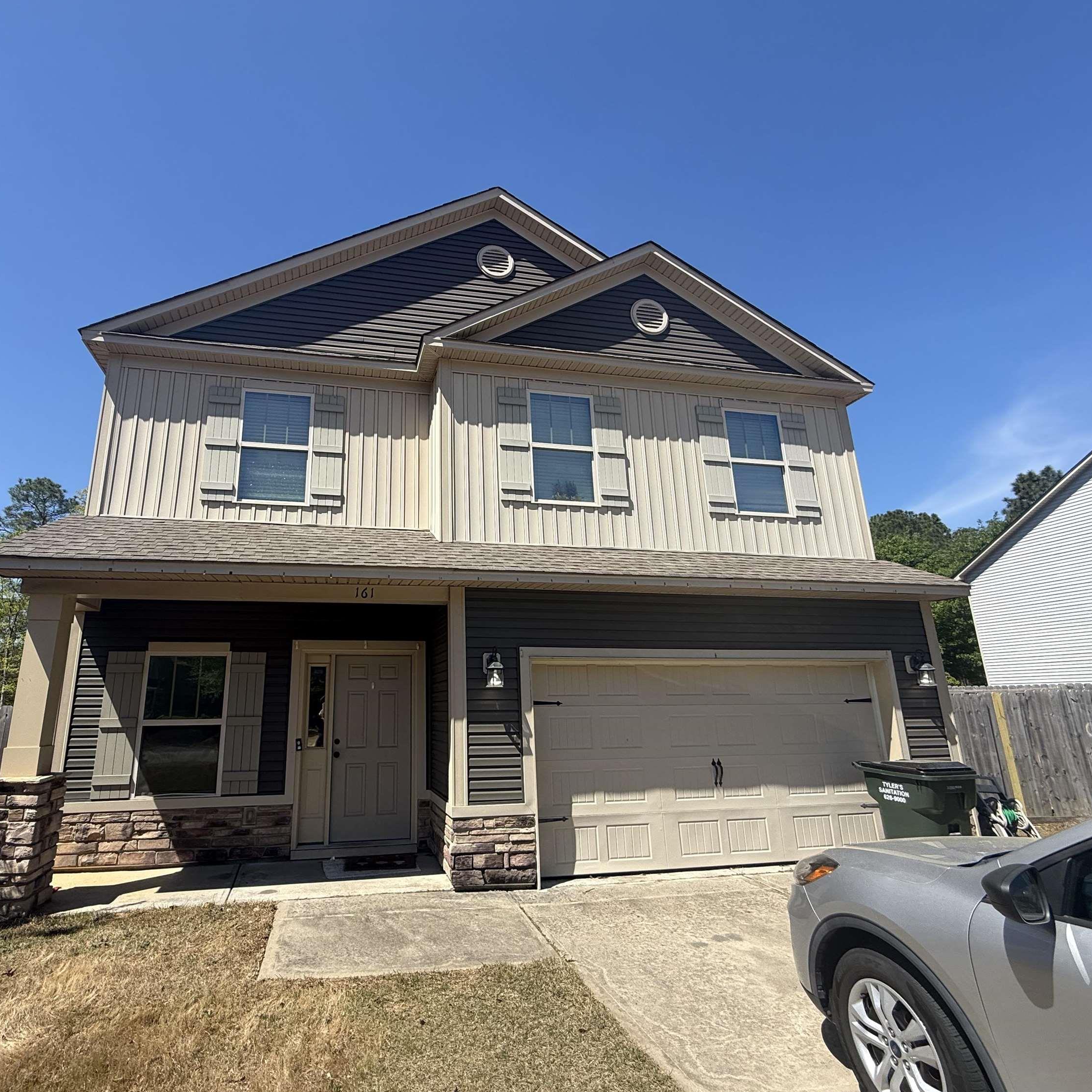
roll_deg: +0.4
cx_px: 450
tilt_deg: +15.6
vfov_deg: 84.0
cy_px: 551
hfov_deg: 83.2
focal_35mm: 17
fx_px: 607
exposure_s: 1/1534
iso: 50
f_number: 2.2
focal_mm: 2.22
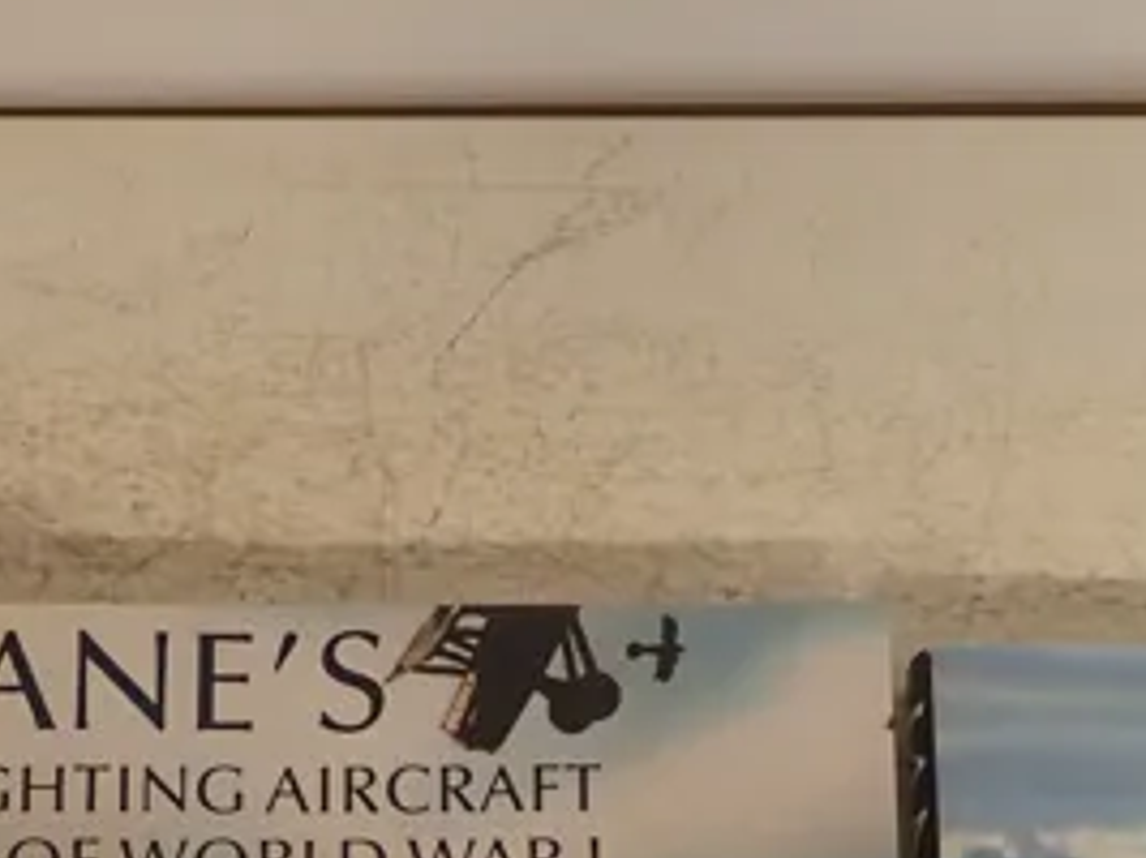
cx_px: 446
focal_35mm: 75
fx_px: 2482
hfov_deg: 25.9
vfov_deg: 18.3
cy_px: 1098
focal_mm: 4.5
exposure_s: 1/30
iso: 250
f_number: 2
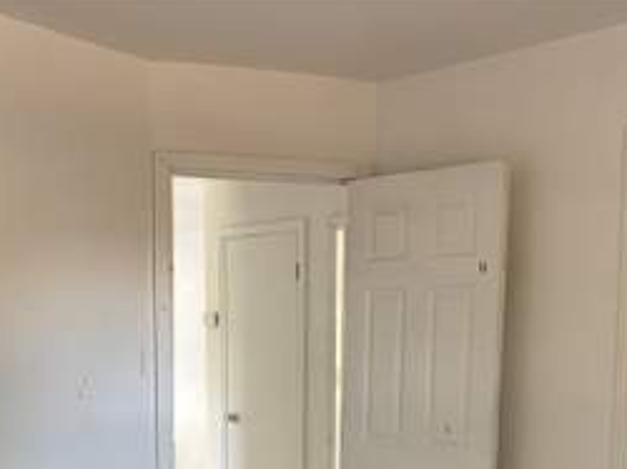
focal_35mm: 50
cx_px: 336
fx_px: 905
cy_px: 441
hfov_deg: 38.2
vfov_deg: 27.8
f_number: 1.6
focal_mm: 5.96
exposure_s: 1/107
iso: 125
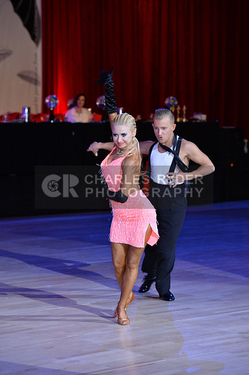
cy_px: 188
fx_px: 1249
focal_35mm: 120
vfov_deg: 17.1
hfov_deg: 11.4
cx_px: 124
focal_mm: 120
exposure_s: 1/250
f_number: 5
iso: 2000
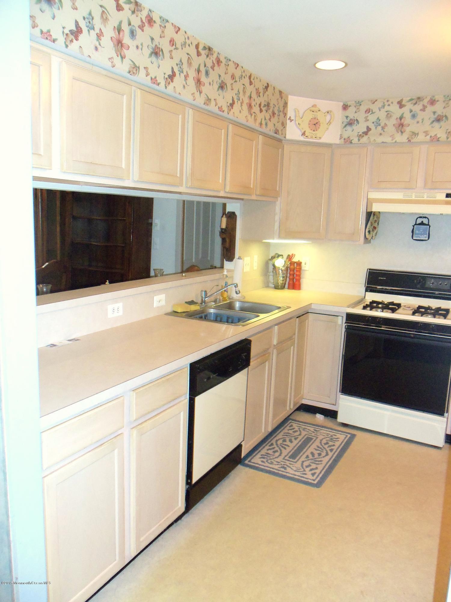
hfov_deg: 48.2
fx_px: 504
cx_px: 226
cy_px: 301
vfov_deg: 61.7
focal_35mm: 29
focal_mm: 5.2
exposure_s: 1/30
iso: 160
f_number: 3.4
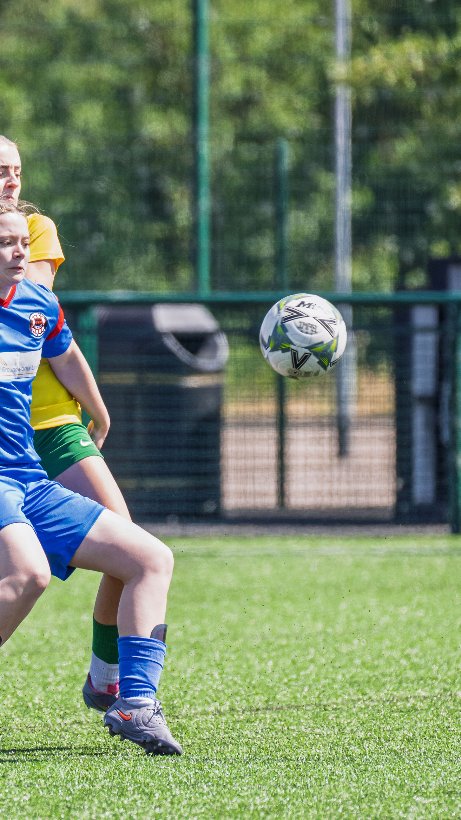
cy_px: 386
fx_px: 14825
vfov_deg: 3.2
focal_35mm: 682
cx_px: -29
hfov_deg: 1.8
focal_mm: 340
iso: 560
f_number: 5.3
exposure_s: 1/1000
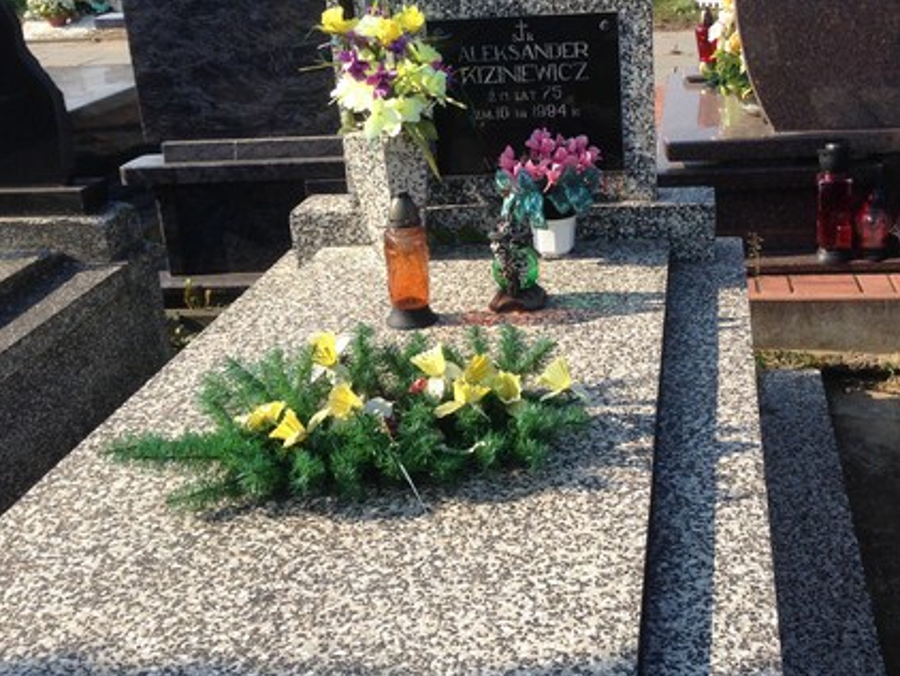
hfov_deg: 38.1
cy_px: 305
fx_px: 1301
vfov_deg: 29.1
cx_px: 527
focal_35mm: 50
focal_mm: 4.12
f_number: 2.4
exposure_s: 1/968
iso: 50
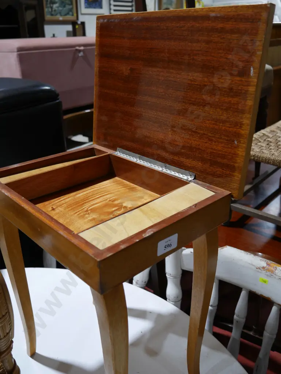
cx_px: 140
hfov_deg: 44.2
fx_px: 346
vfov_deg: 56.8
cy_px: 187
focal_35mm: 32
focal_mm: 16
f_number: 3.6
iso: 250
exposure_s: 1/60
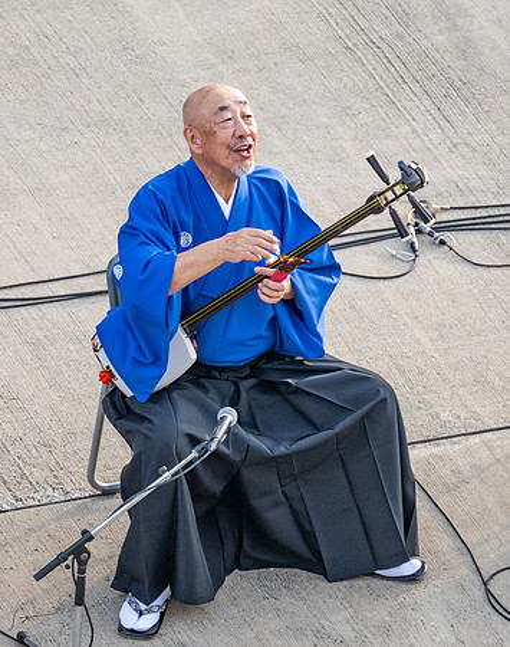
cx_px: 245
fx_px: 17146
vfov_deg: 2.2
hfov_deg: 1.7
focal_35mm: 901
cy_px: 325
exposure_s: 1/640
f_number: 5.6
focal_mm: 400
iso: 900
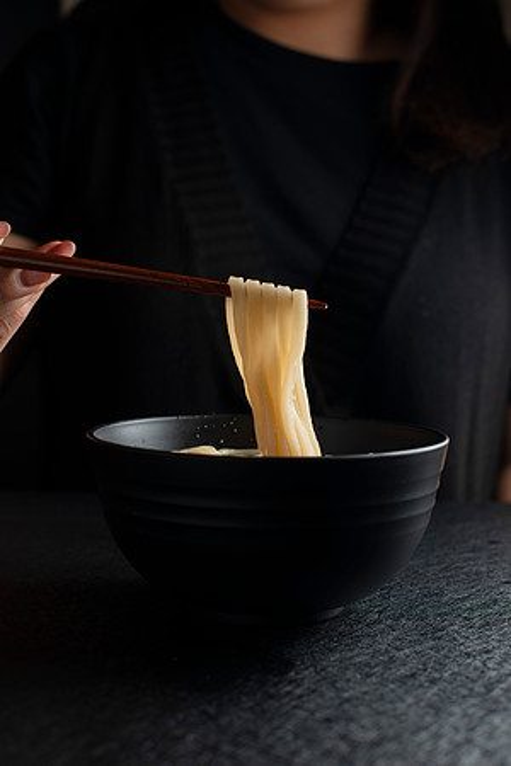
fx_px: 1065
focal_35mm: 50
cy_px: 383
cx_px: 256
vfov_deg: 39.6
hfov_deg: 27.0
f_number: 5.6
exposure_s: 1/200
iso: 100
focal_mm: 50
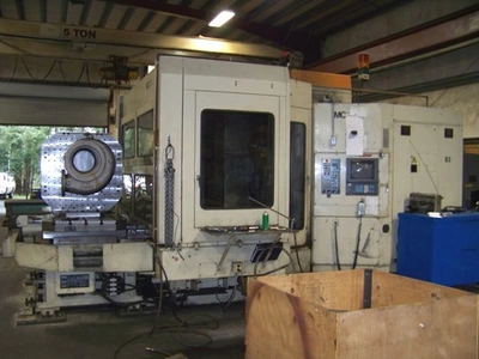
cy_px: 180
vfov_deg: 39.7
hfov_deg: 51.4
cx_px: 240
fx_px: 498
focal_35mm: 36
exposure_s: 1/30
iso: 200
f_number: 2.8
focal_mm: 5.85
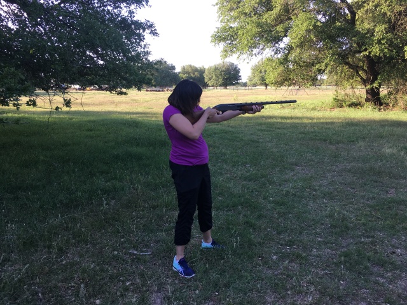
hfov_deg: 61.7
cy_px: 152
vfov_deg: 48.2
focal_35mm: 29
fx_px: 341
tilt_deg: -9.9
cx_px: 204
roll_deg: +1.5
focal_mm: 4.15
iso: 25
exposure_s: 1/160
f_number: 2.2
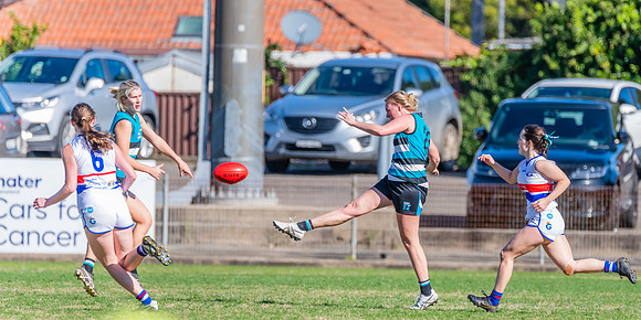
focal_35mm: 755
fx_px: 12503
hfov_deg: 2.9
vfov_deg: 1.5
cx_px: 367
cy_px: 207
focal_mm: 550
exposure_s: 1/1600
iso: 800
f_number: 8
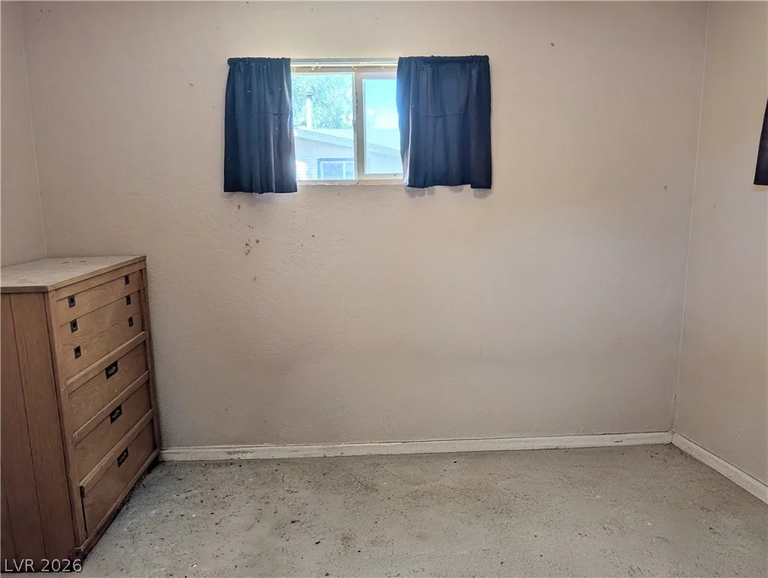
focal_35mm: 24
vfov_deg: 56.9
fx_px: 533
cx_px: 384
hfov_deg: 71.5
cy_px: 289
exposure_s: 1/131
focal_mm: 6.9
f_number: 1.68
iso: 22
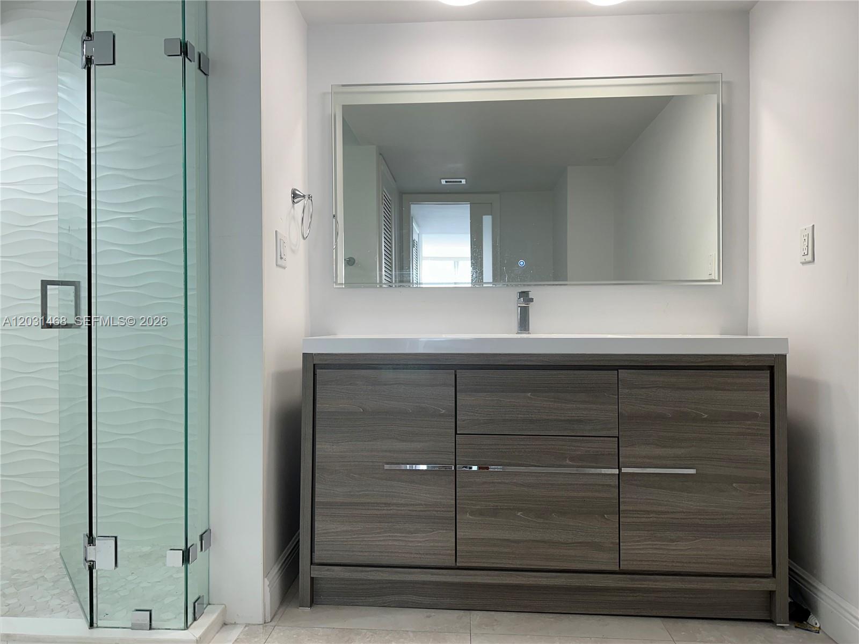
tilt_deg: -0.2
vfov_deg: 56.8
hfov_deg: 71.6
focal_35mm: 24
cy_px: 322
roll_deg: +0.1
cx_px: 430
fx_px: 596
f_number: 1.78
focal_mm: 6.86
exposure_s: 1/120
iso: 80
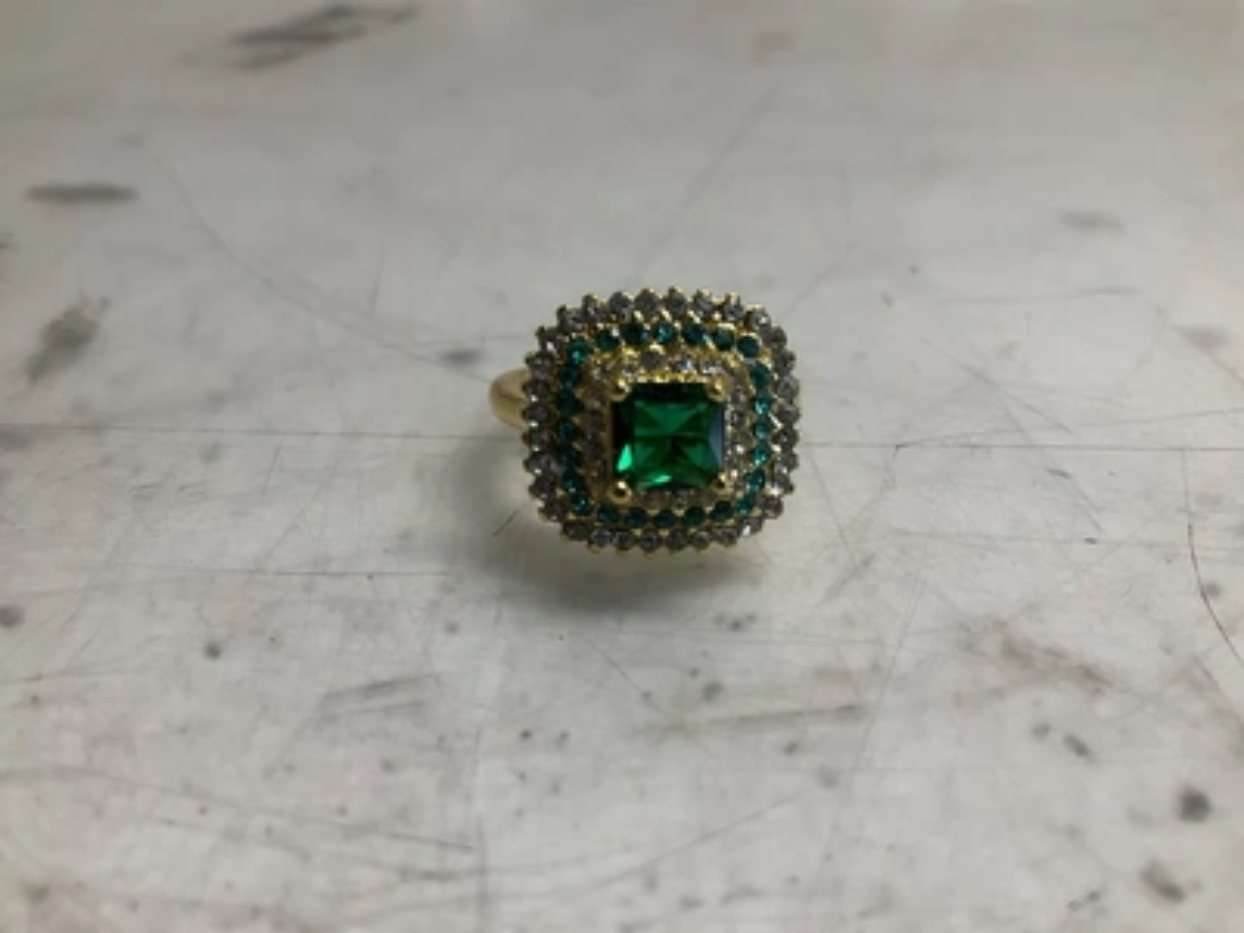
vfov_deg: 48.2
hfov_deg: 61.7
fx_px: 1042
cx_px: 622
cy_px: 466
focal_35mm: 29
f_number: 1.8
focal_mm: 3
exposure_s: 1/120
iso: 50
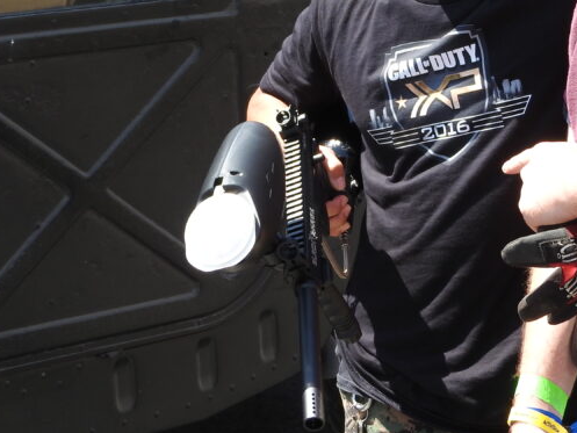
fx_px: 1717
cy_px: 111
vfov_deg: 14.3
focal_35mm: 103
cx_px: 228
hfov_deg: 19.1
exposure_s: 1/250
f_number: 4
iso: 100
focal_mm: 9
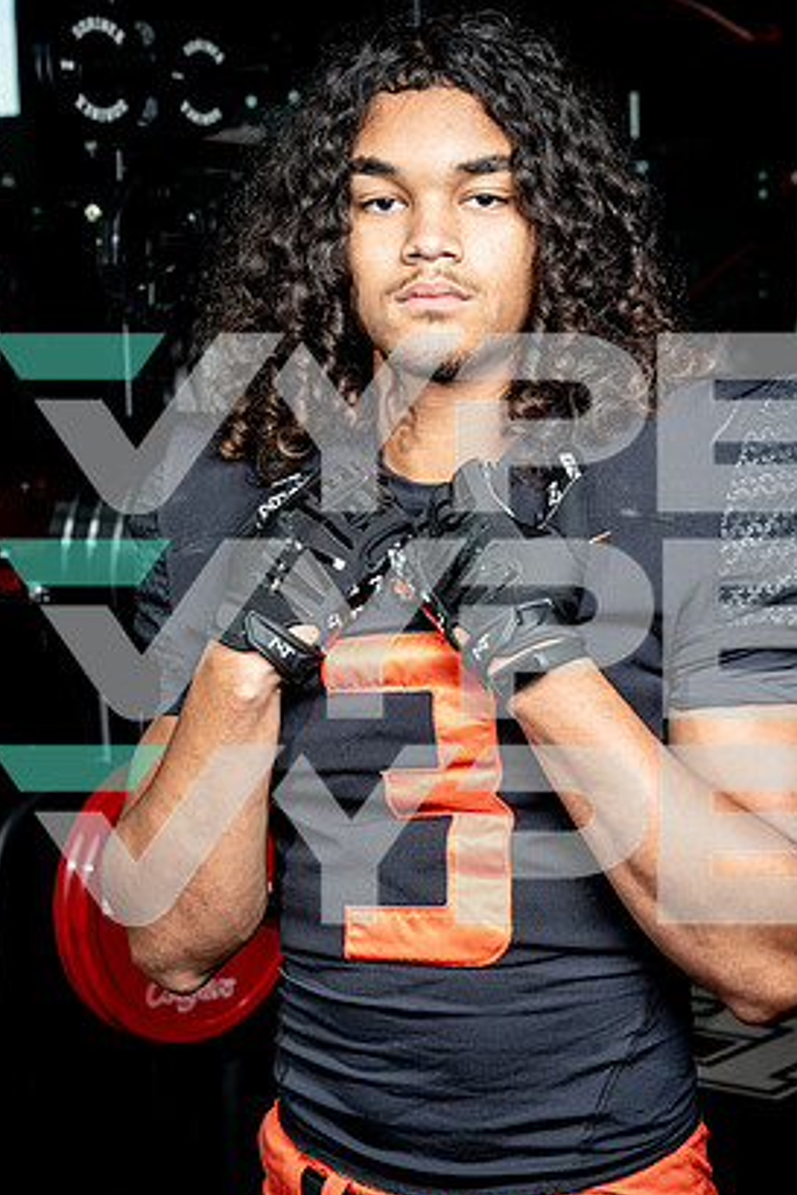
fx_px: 2555
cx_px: 426
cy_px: 631
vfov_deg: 26.3
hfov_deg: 17.7
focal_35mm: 77
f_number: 9
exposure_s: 1/250
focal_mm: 70
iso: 640
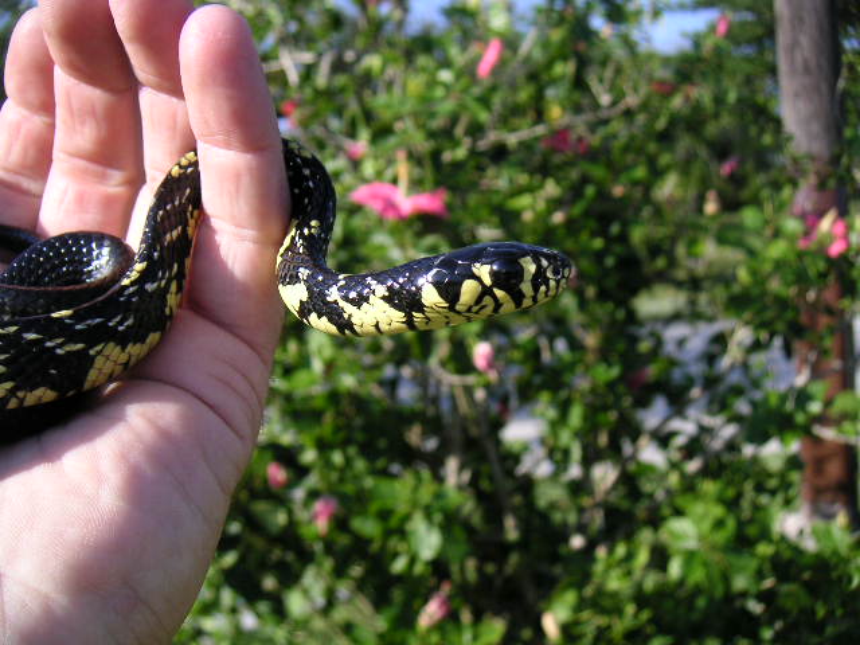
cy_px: 322
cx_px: 430
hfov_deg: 49.0
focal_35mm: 38
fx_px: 944
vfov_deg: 37.7
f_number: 2.8
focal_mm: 6
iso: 50
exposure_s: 1/500
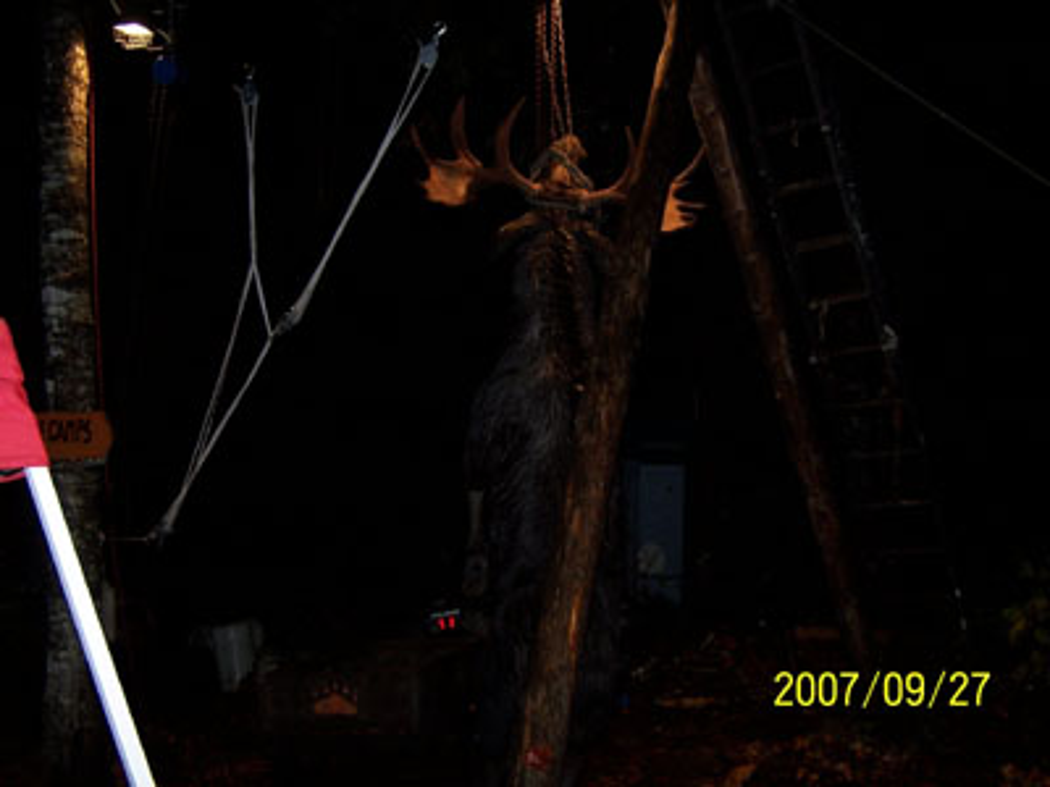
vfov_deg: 37.7
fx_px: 1153
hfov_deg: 49.0
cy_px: 394
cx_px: 525
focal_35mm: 38
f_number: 2.8
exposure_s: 1/60
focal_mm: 6.3
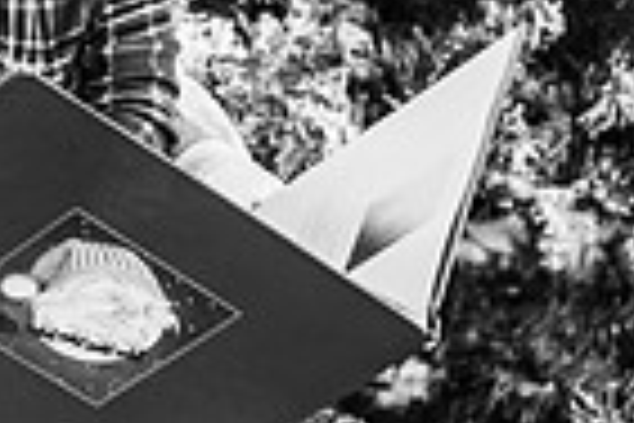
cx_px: -220
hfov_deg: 9.8
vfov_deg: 6.6
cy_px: -61
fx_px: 3628
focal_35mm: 206
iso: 125
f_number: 4
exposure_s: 1/160
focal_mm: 50
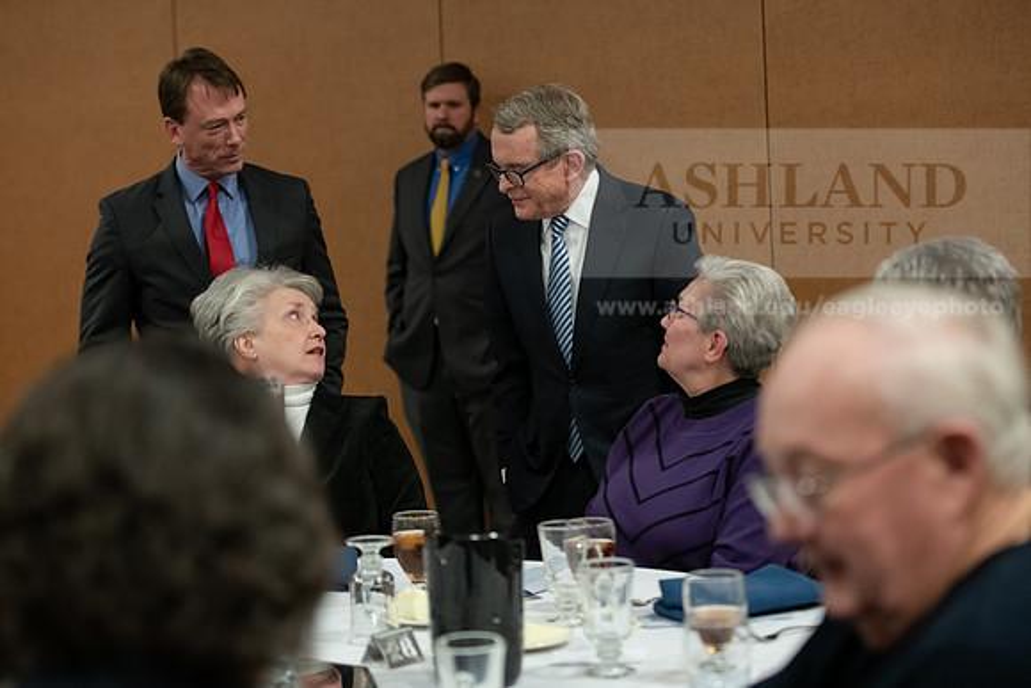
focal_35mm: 70
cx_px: 516
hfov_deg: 28.8
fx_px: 2005
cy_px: 344
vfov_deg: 19.5
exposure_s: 1/200
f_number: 3.2
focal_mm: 70
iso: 2500
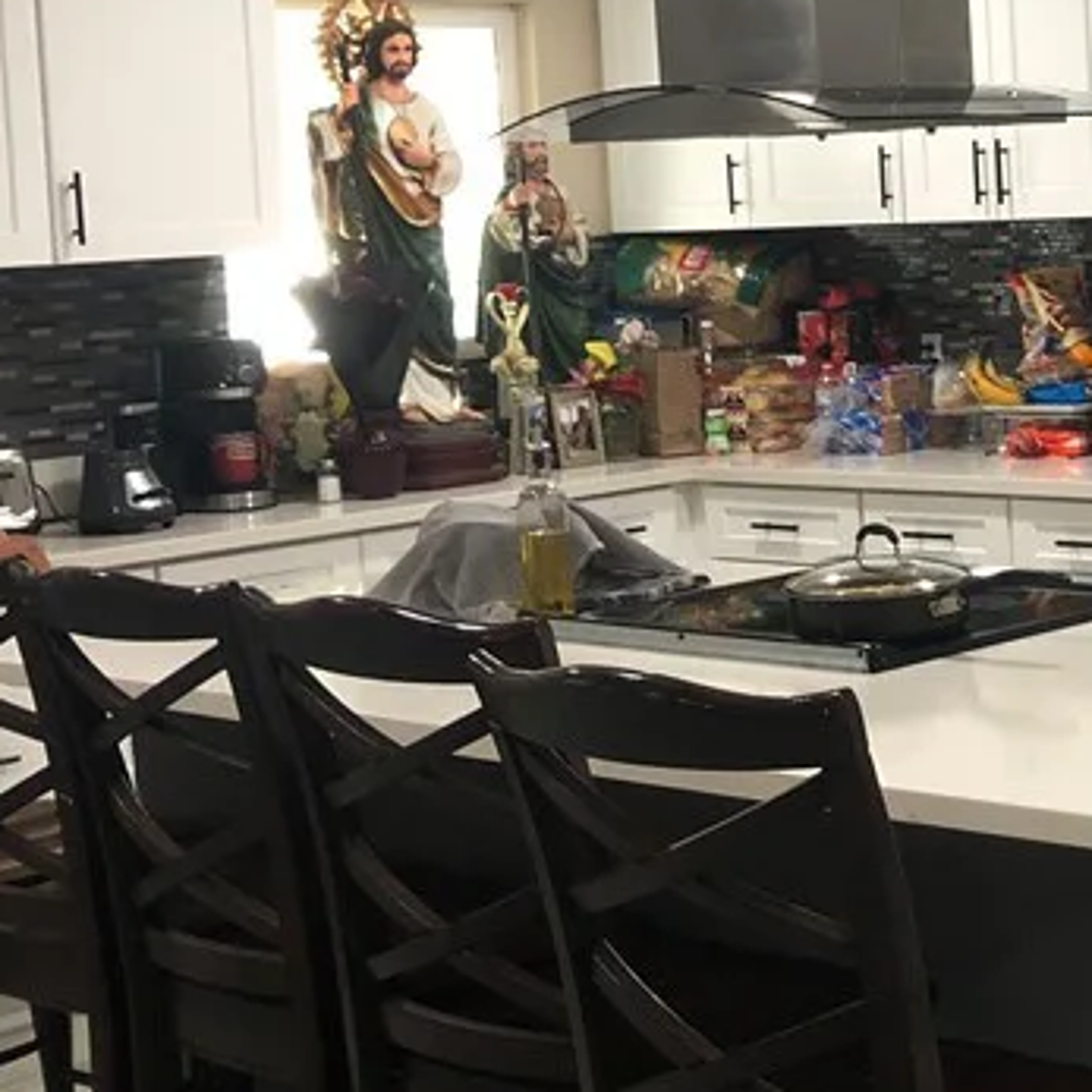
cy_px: 330
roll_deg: +3.1
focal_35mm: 73
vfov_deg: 23.5
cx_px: 1334
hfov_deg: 21.8
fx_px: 2605
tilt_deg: -4.0
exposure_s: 1/20
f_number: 1.8
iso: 40
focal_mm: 3.99
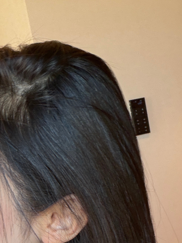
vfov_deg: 26.1
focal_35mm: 70
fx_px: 490
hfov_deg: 20.4
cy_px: 252
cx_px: 0
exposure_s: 1/50
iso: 50
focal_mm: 2.71
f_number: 1.9
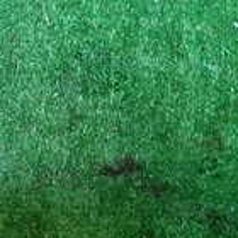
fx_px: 739
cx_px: -88
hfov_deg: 17.0
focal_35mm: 95
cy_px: 206
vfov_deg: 18.1
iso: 200
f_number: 2
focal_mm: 4.5
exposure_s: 1/30
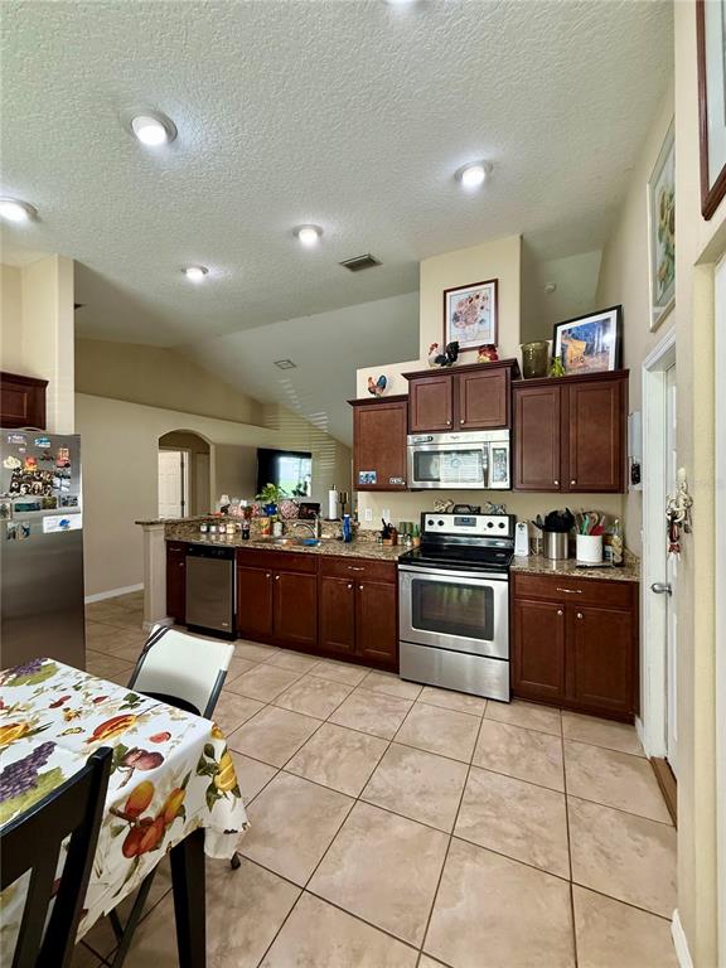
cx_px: 363
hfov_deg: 85.7
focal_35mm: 14
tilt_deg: +0.6
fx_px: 391
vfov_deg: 102.1
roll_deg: +0.3
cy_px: 484
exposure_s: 1/120
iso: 320
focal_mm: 2.22
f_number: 2.2
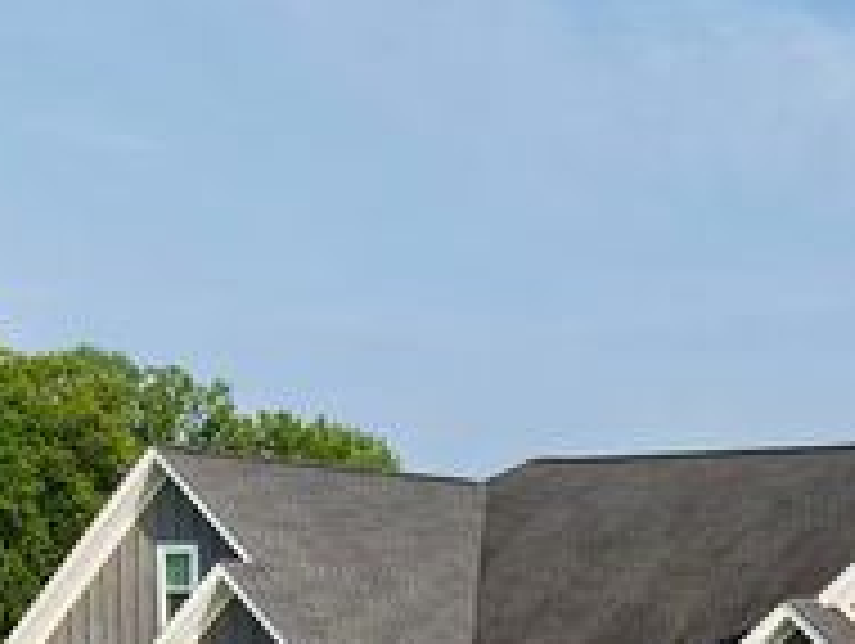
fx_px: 1558
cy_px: 691
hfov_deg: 28.7
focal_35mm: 63
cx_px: 860
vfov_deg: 22.2
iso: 110
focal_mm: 8.67
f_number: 1.8
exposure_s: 1/2500
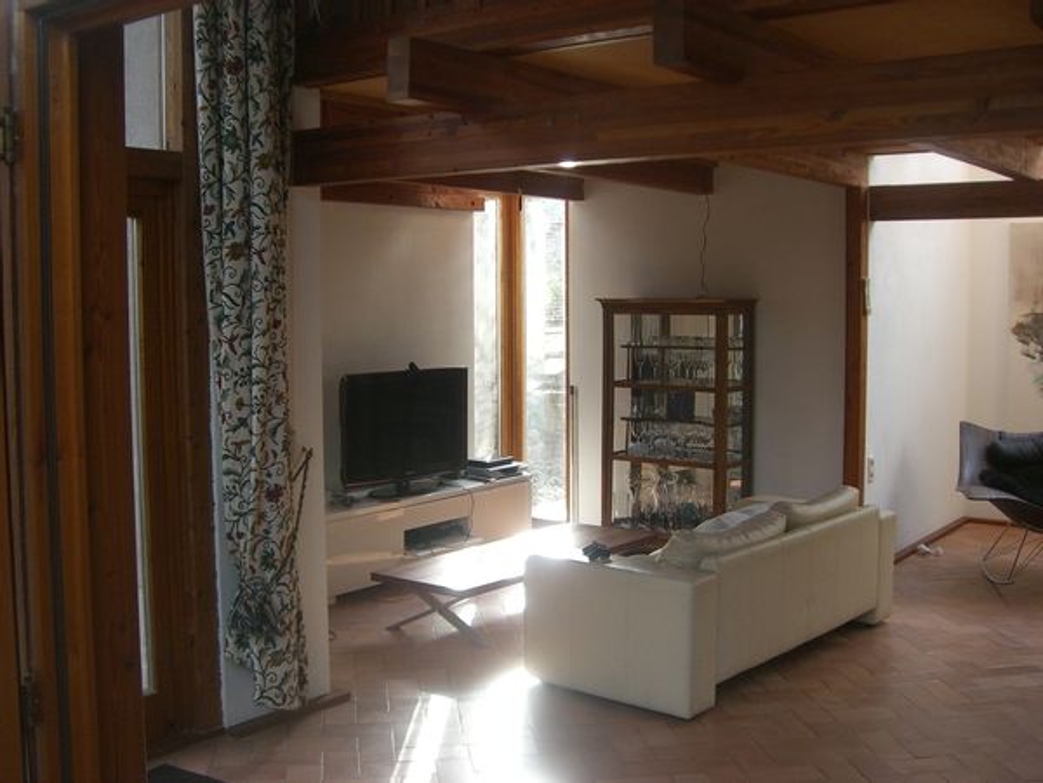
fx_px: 1145
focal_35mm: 38
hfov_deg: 49.0
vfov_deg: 37.7
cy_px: 392
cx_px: 522
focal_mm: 6.2
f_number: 2.7
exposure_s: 1/160
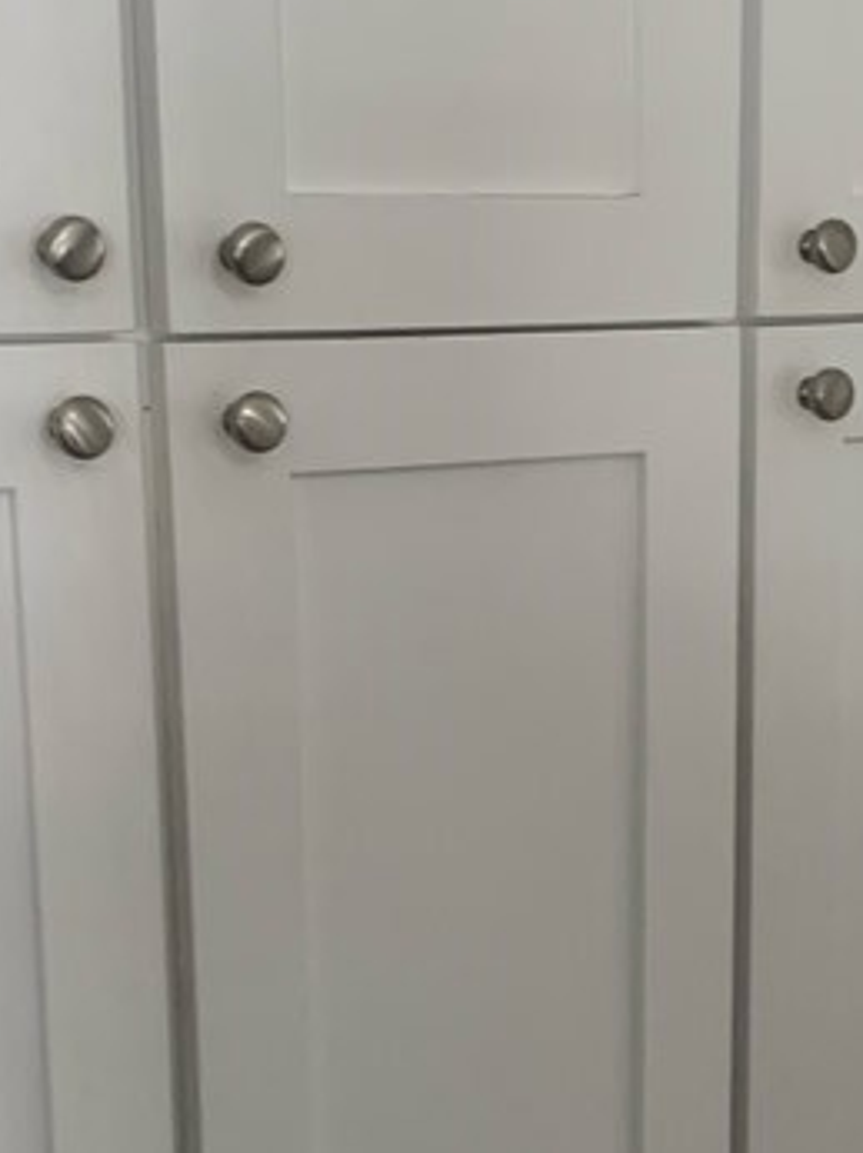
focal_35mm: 77
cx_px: 560
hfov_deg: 19.1
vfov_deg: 25.0
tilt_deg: -10.1
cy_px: 880
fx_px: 2563
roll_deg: -0.9
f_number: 1.8
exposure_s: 1/60
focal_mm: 4.25
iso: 160
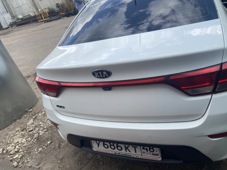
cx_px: 114
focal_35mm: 26
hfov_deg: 67.3
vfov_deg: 53.1
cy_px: 85
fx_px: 170
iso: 32
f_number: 1.8
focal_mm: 4.25
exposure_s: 1/1218
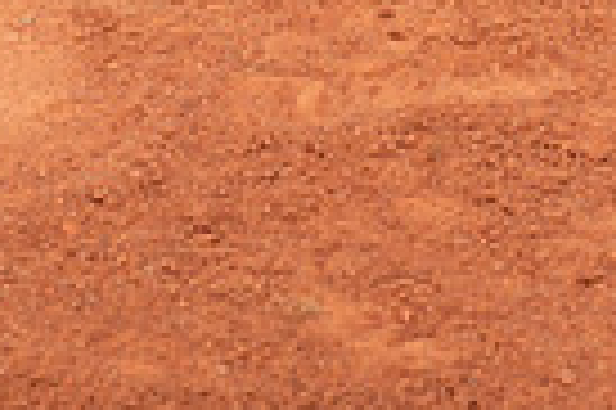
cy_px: -518
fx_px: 2581
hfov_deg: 13.4
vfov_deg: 8.4
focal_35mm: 151
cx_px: 612
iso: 200
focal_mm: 46
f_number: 8
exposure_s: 1/250
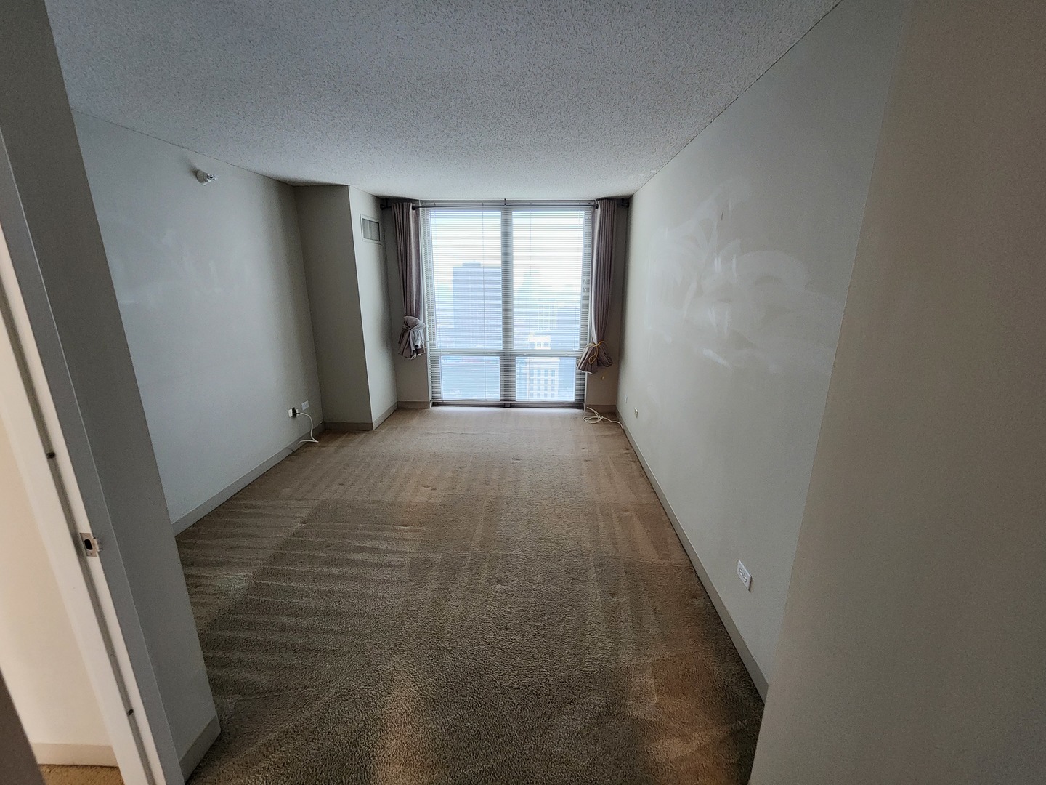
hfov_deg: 106.2
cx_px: 523
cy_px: 392
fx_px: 393
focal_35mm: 13
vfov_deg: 89.9
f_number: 2.2
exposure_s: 1/30
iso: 500
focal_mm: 2.2
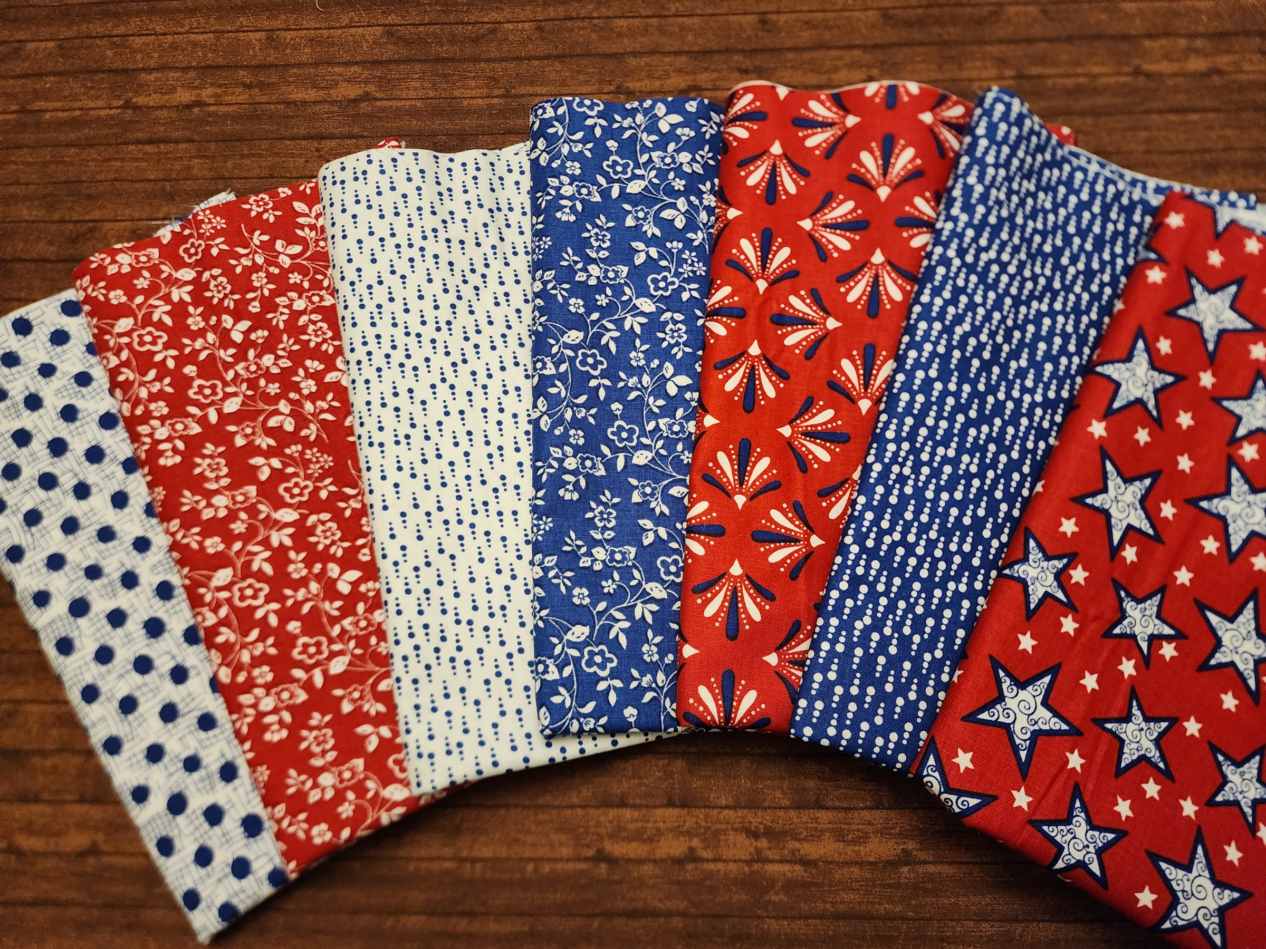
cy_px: 474
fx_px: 841
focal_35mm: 23
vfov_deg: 58.9
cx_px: 633
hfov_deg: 73.9
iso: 800
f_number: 1.8
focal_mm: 6.4
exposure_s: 1/120
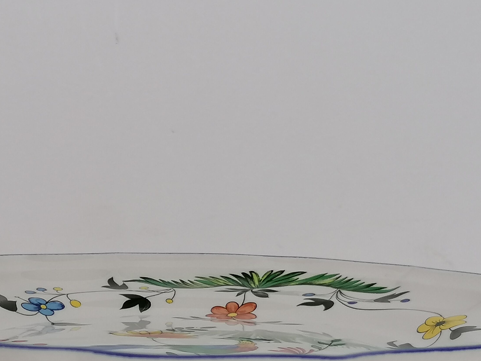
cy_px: 268
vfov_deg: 15.0
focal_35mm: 98
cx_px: 207
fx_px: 1362
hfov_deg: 20.0
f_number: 1.8
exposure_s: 1/100
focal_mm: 4.75
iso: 64
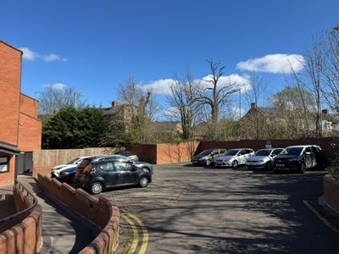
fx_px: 235
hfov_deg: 71.6
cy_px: 127
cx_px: 170
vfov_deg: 56.8
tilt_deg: +2.6
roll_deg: +0.1
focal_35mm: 24
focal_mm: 6.76
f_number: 1.78
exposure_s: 1/3597
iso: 80
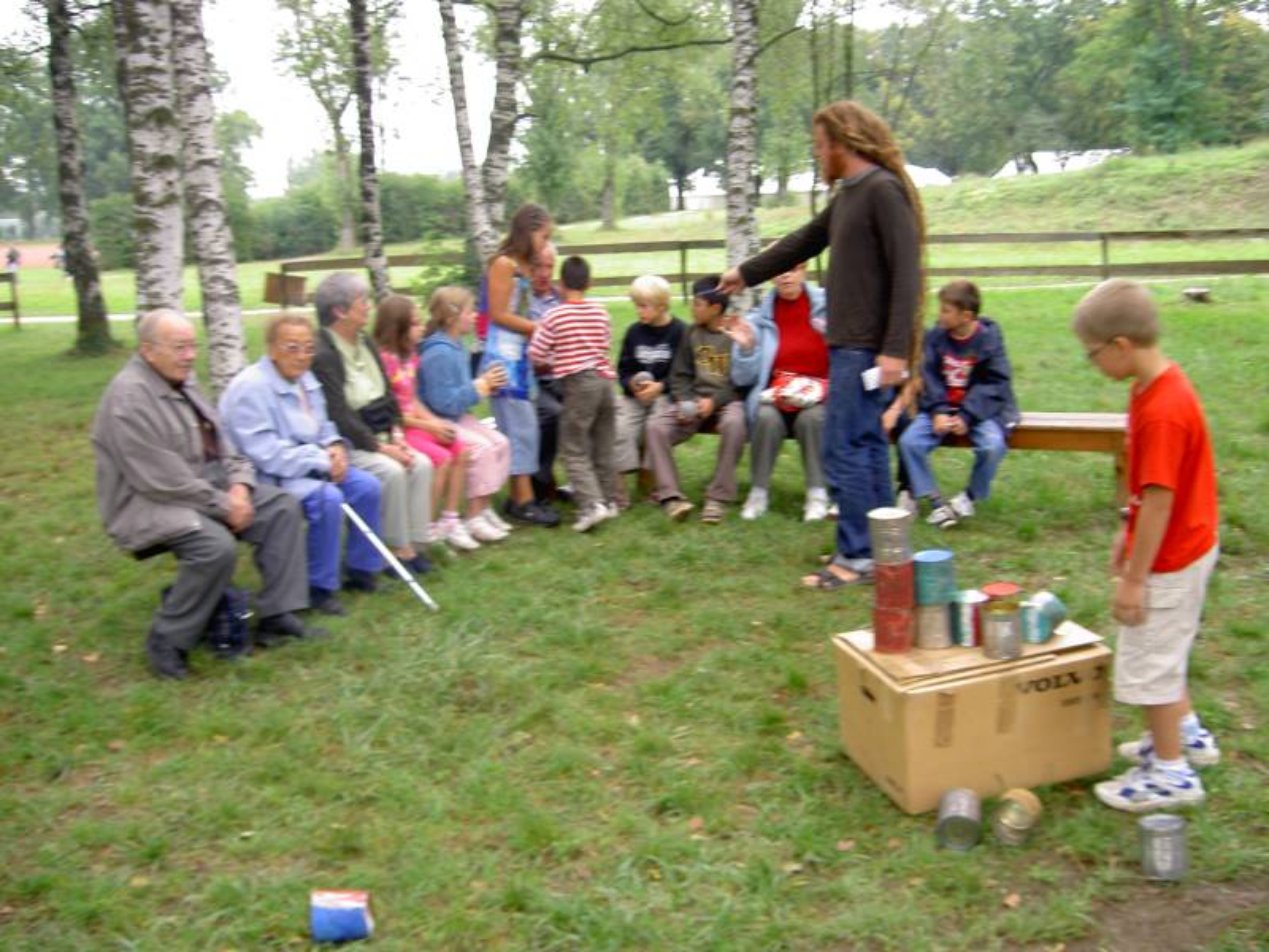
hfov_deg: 47.9
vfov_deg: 36.8
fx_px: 1430
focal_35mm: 39
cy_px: 476
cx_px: 634
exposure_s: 1/60
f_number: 2.8
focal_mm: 8
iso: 100
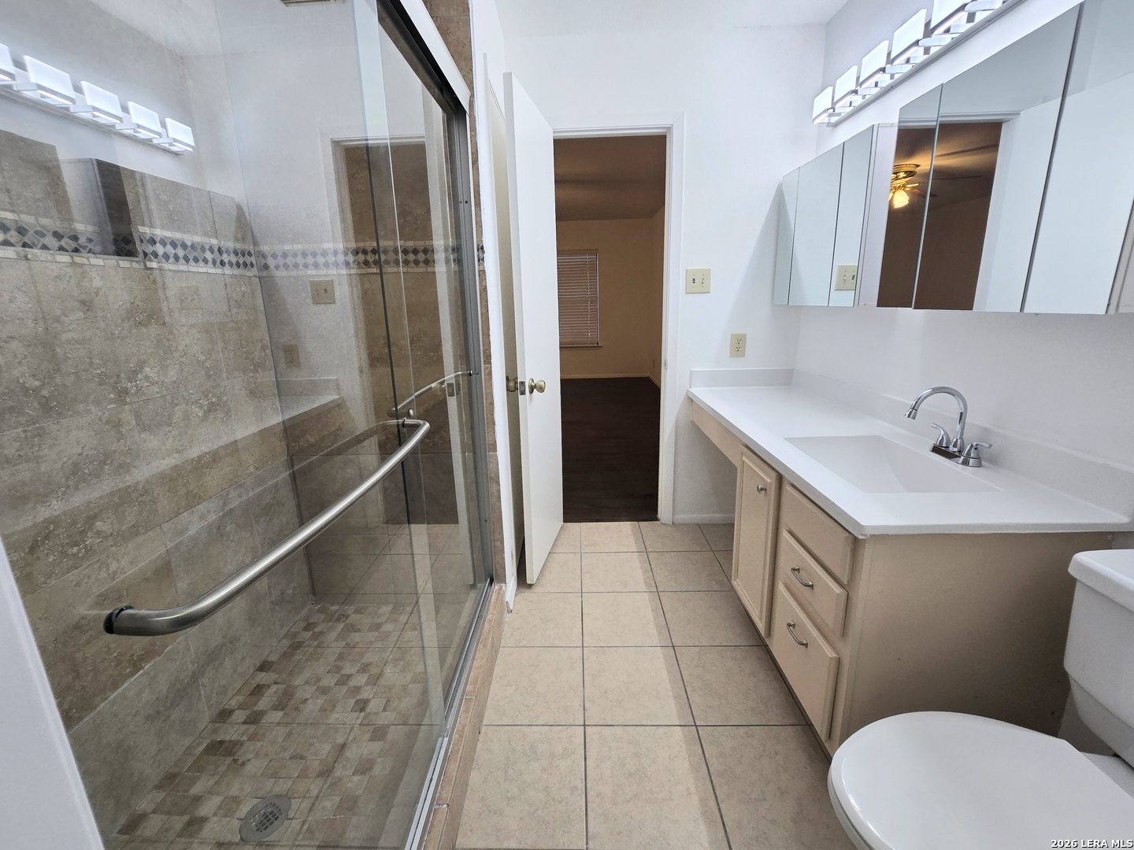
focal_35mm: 13
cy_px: 425
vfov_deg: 89.9
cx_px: 567
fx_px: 426
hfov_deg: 106.2
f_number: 2.2
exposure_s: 1/60
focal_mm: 2.2
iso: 50
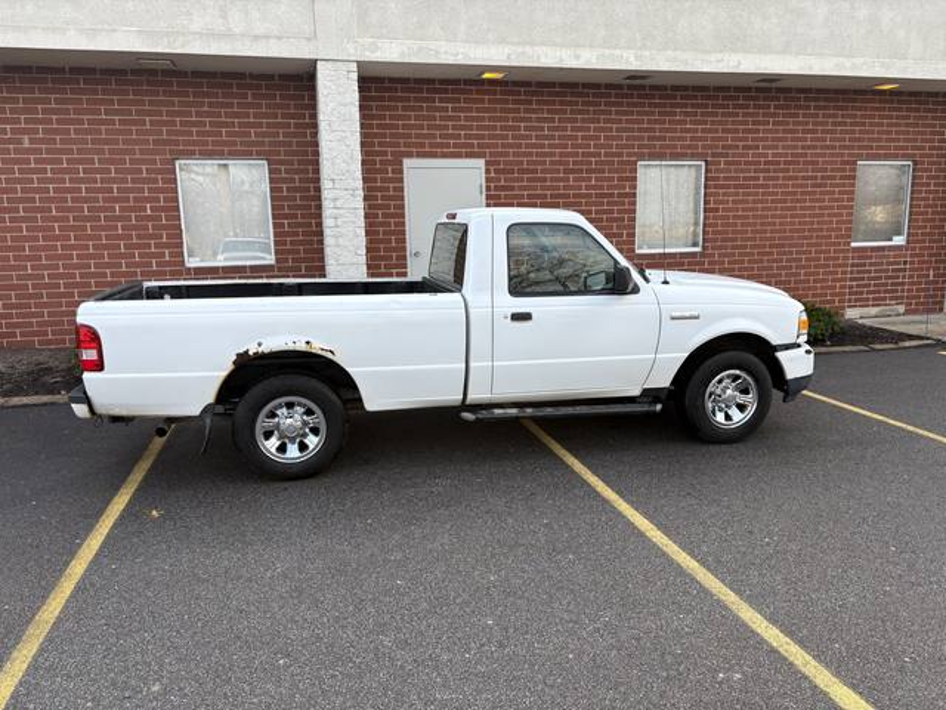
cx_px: 473
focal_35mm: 26
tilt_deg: -9.5
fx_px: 711
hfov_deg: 67.3
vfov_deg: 53.1
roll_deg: +1.1
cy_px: 355
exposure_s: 1/552
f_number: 1.6
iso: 50
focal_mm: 5.96
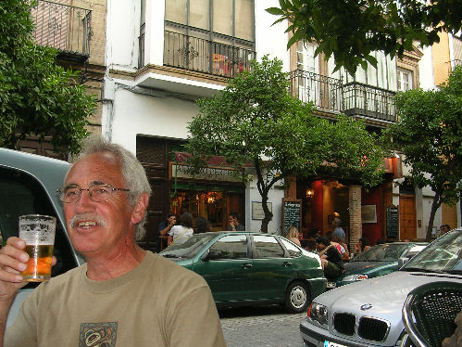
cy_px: 175
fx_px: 520
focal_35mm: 39
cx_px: 231
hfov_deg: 47.9
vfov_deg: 36.8
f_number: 2.8
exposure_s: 1/30
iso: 50
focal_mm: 5.8
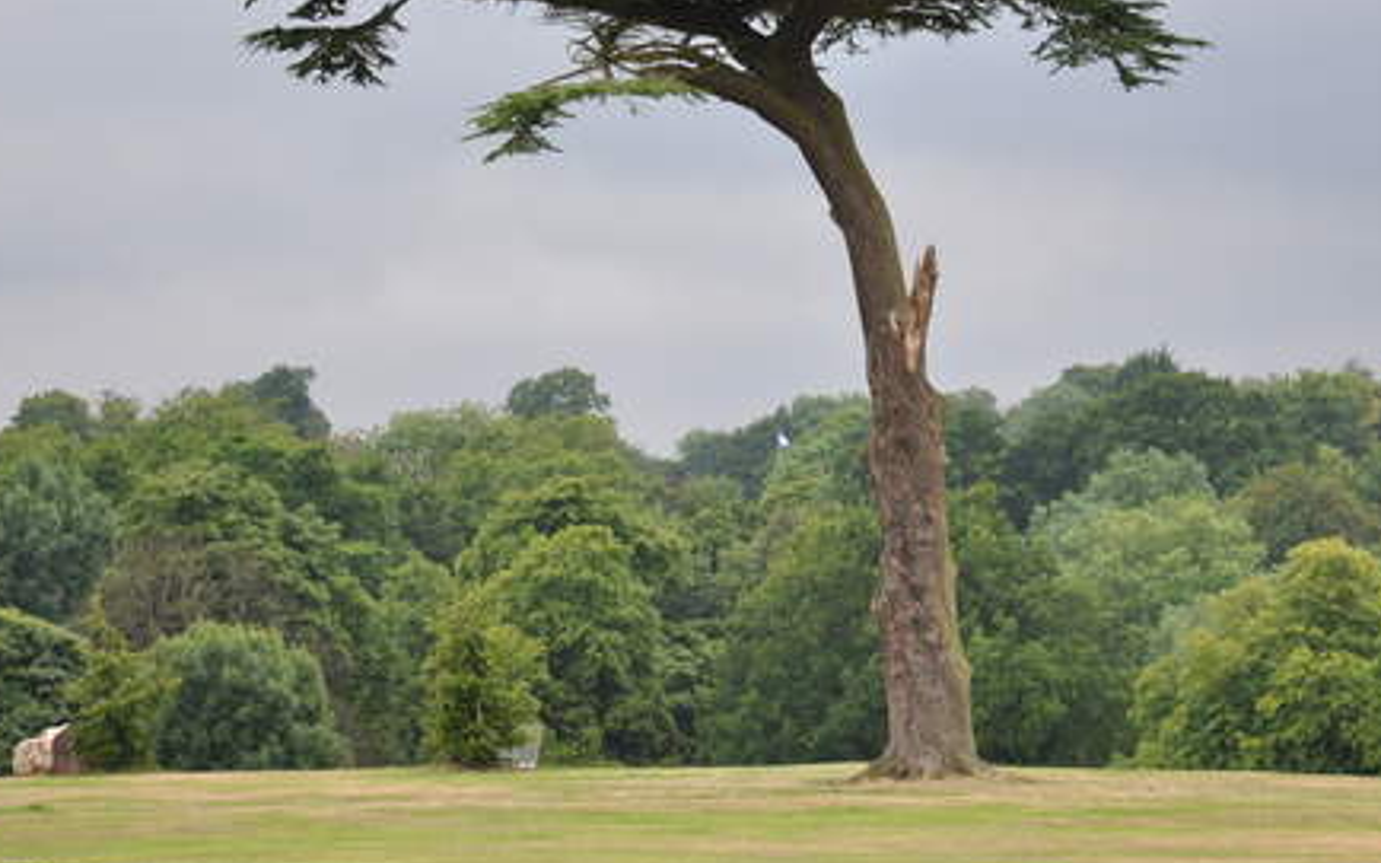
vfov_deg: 6.3
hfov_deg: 10.1
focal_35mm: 207
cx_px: 869
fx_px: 7789
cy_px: 310
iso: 200
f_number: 6.3
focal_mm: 92
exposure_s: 1/200
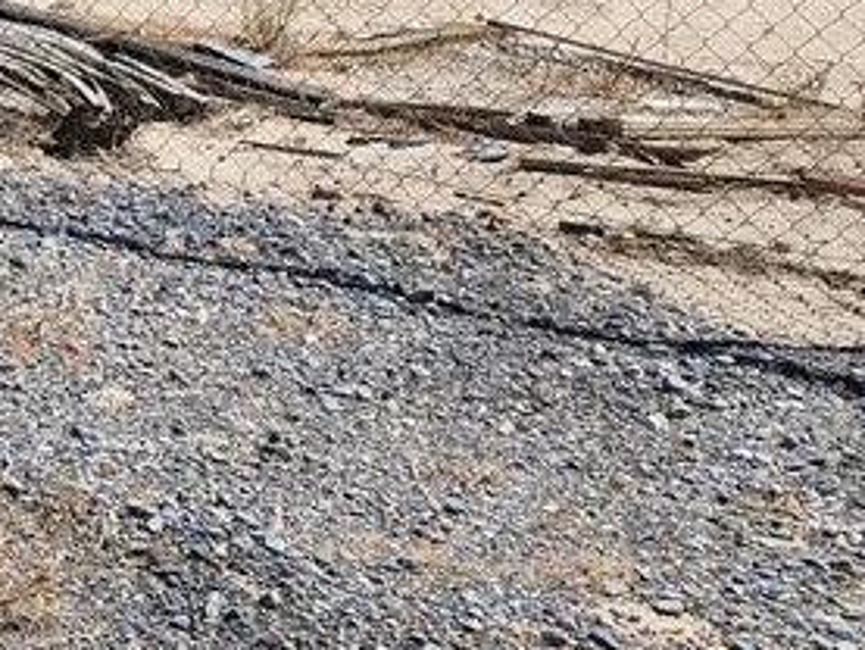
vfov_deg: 16.2
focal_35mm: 85
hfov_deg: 18.6
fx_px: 2125
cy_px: -272
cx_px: -628
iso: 12
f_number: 1.8
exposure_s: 1/1472
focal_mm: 6.4
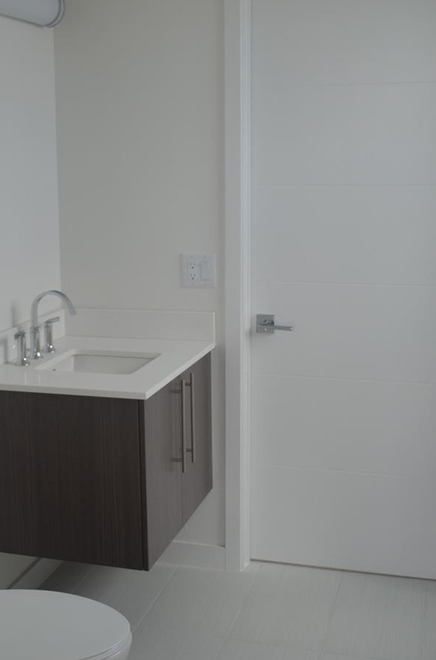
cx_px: 152
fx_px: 950
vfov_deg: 38.3
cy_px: 310
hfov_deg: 25.7
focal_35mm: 52
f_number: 5
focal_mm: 26
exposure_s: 1/100
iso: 400
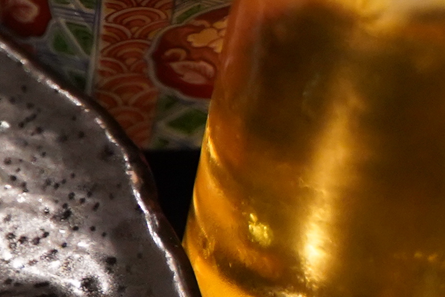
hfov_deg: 6.7
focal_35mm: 292
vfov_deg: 4.7
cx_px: -580
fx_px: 3609
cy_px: 26
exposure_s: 1/160
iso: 3200
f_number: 2.8
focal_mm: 43
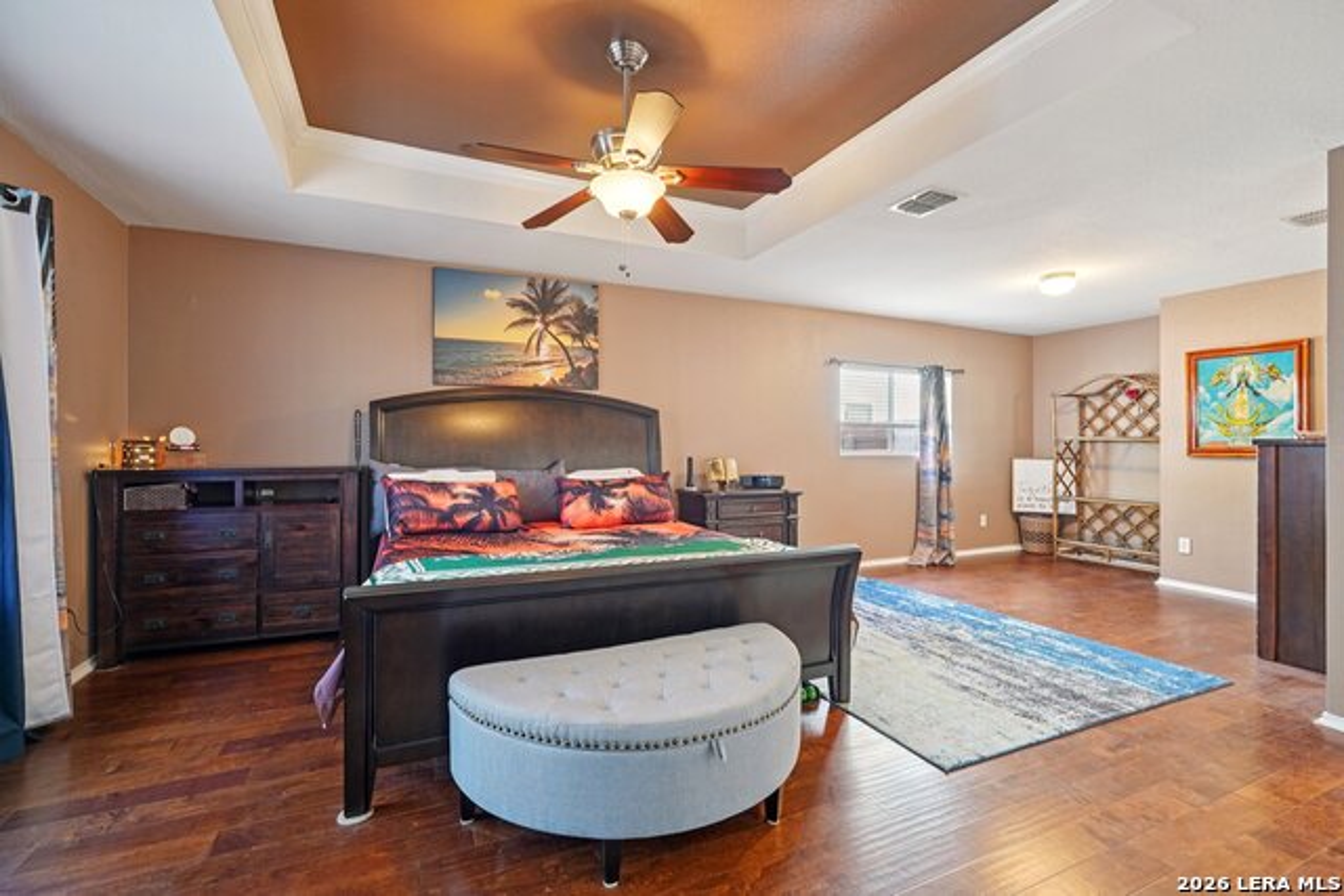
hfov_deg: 96.7
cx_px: 672
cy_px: 448
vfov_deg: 73.8
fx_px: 597
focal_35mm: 16
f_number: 8
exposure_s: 1/2
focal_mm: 16
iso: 400
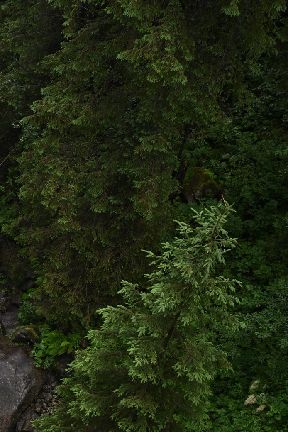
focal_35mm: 59
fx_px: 708
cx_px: -59
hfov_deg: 21.3
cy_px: 281
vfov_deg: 33.7
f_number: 4.5
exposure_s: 1/80
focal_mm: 24
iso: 100
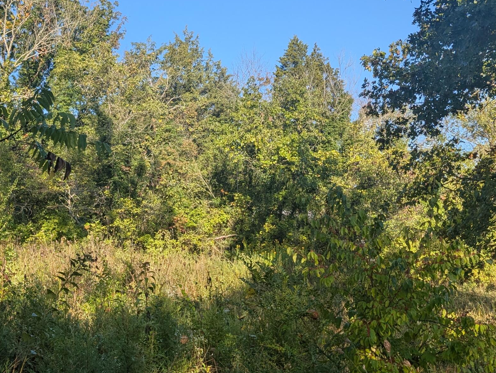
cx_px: 173
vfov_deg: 31.6
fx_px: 660
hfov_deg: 40.8
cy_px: 181
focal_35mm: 46
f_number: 1.68
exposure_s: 1/489
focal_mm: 6.9
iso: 21
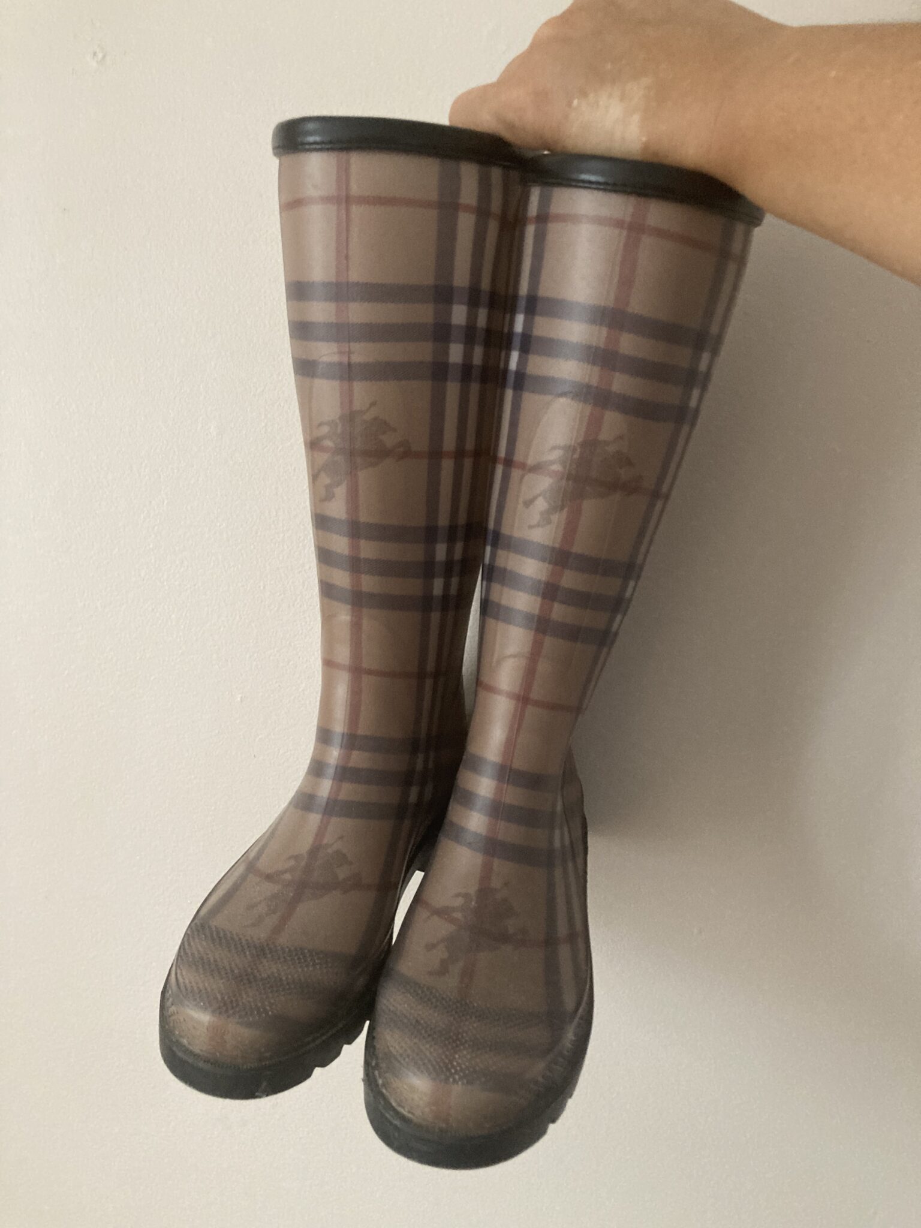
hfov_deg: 49.7
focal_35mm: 28
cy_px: 614
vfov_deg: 63.4
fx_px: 993
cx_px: 460
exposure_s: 1/58
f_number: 1.8
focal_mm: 3.99
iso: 320
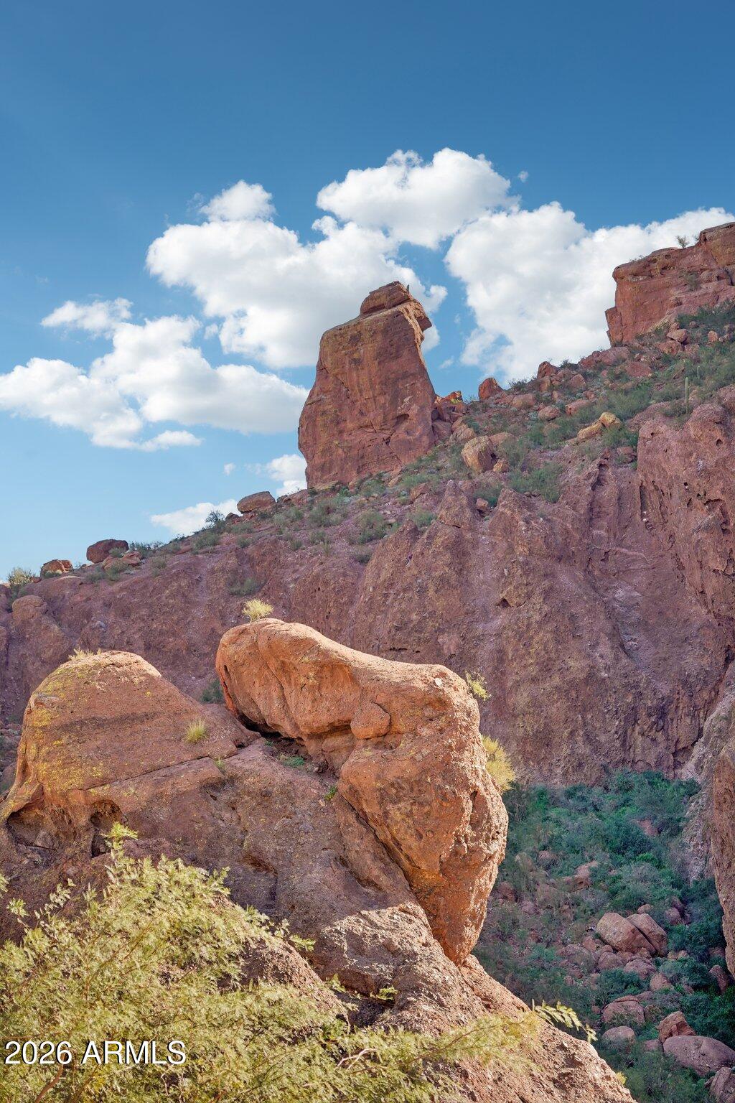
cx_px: 368
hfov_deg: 13.7
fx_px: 3062
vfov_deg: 20.4
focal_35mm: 100
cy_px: 552
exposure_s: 1/1000
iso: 400
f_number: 5
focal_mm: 100
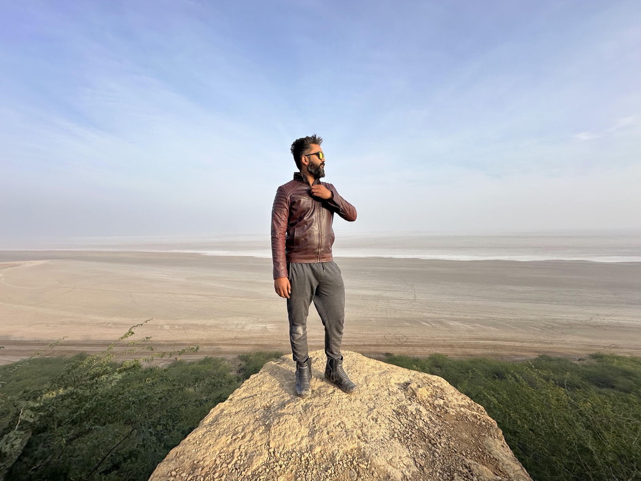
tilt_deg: -4.6
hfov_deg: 102.1
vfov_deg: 85.7
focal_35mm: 14
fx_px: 259
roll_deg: +0.8
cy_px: 240
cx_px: 320
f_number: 2.2
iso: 40
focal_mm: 2.22
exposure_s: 1/1335
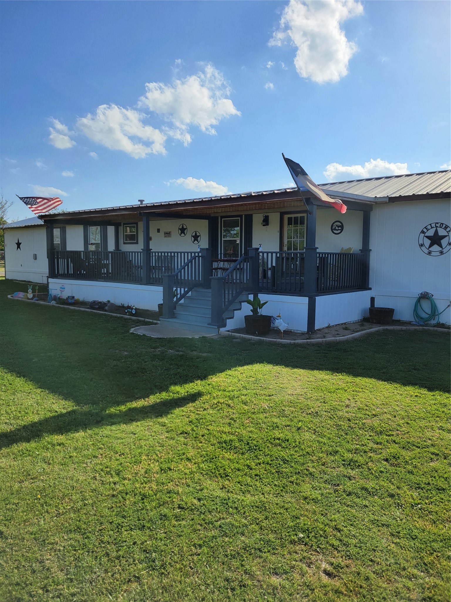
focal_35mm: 26
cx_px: 226
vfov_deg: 67.3
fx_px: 452
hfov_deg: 53.1
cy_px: 301
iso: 40
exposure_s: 1/3194
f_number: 1.8
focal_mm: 5.4
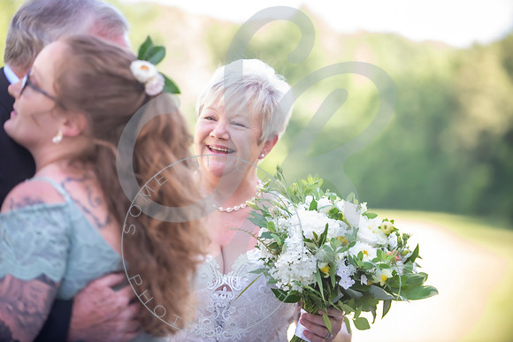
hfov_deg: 15.2
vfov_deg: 10.2
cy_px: 171
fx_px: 1924
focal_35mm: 135
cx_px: 256
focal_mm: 135
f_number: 2.8
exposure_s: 1/200
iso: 320
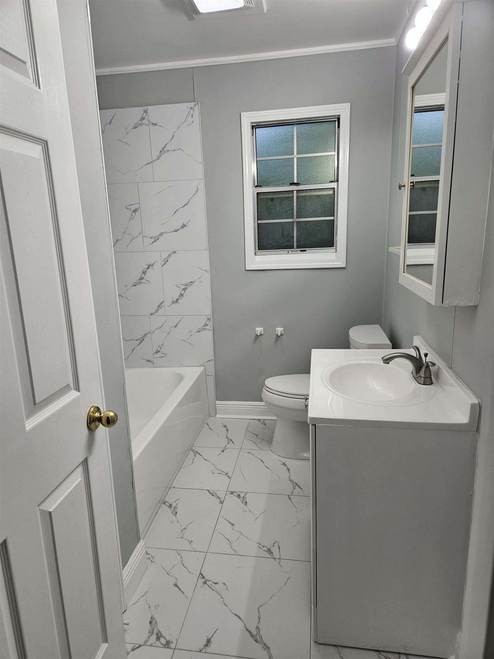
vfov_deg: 73.9
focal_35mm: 23
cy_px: 330
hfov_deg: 58.9
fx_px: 438
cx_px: 247
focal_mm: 5.4
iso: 50
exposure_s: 1/120
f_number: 1.8
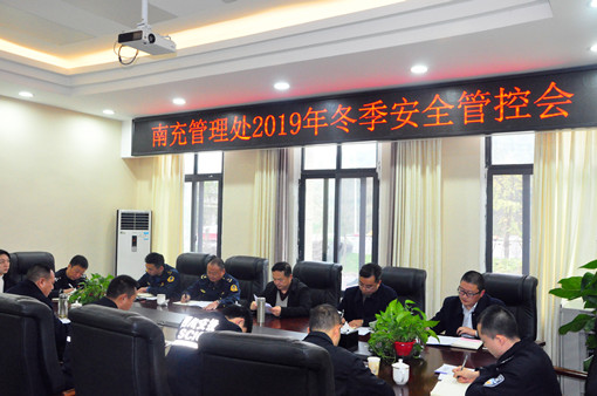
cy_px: 198
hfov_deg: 59.6
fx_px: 521
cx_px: 298
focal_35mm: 32
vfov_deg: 41.6
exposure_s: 1/100
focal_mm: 21
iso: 3200
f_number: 7.1
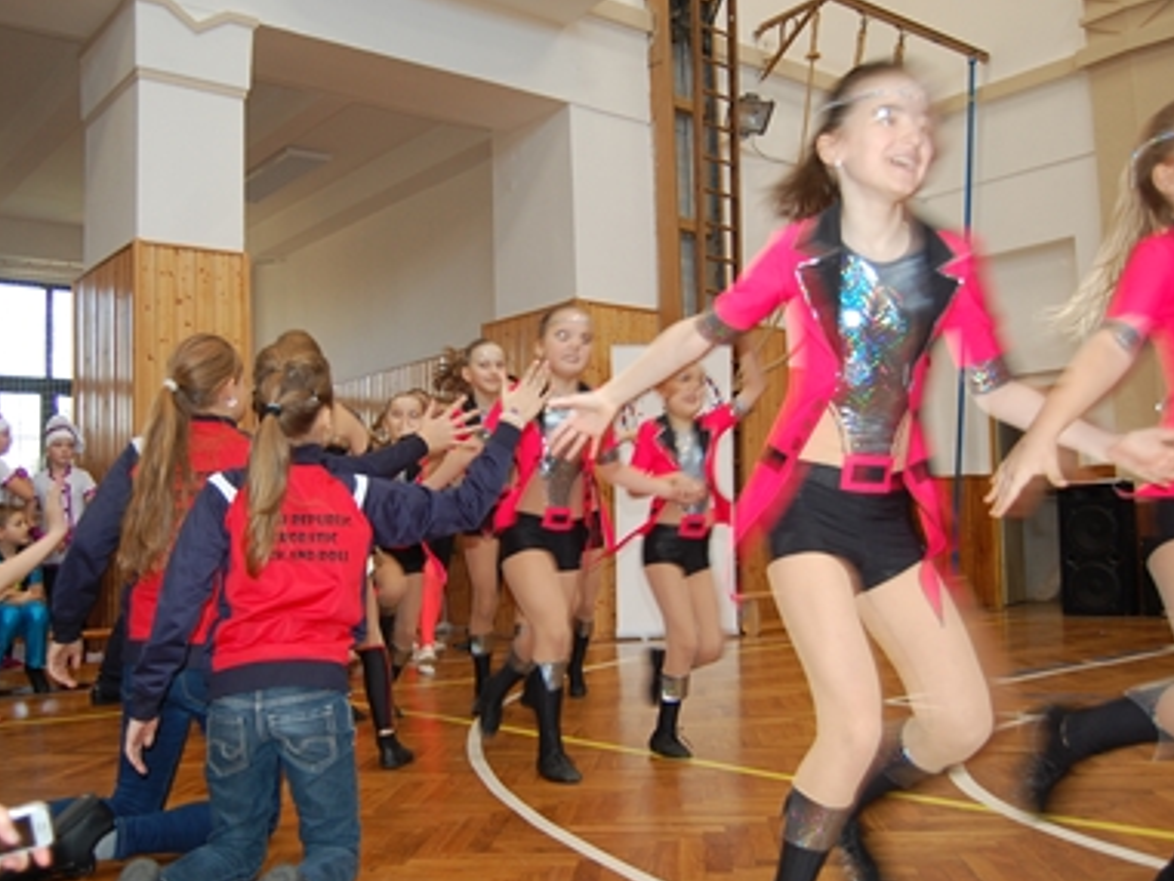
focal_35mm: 34
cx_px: 508
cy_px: 465
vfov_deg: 41.8
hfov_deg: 53.8
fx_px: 1153
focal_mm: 18
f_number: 3.5
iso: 400
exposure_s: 1/60
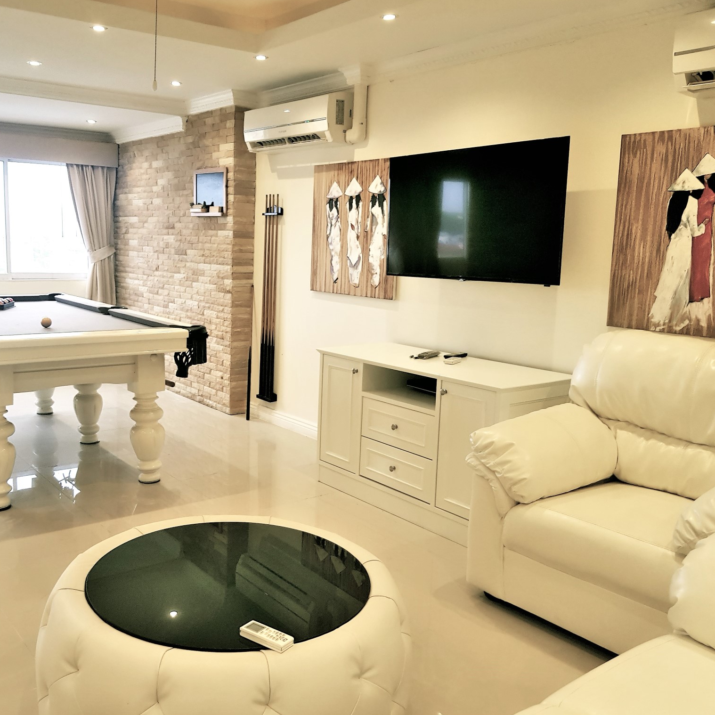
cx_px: 257
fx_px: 724
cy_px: 356
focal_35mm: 31
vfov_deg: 52.5
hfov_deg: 51.8
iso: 64
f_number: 1.7
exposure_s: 1/50
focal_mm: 4.2
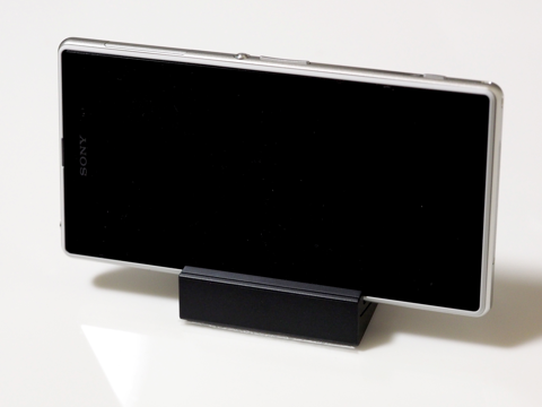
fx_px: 1879
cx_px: 271
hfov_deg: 16.4
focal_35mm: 120
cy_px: 204
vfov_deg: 12.3
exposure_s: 1/25
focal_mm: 60
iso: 1600
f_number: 4
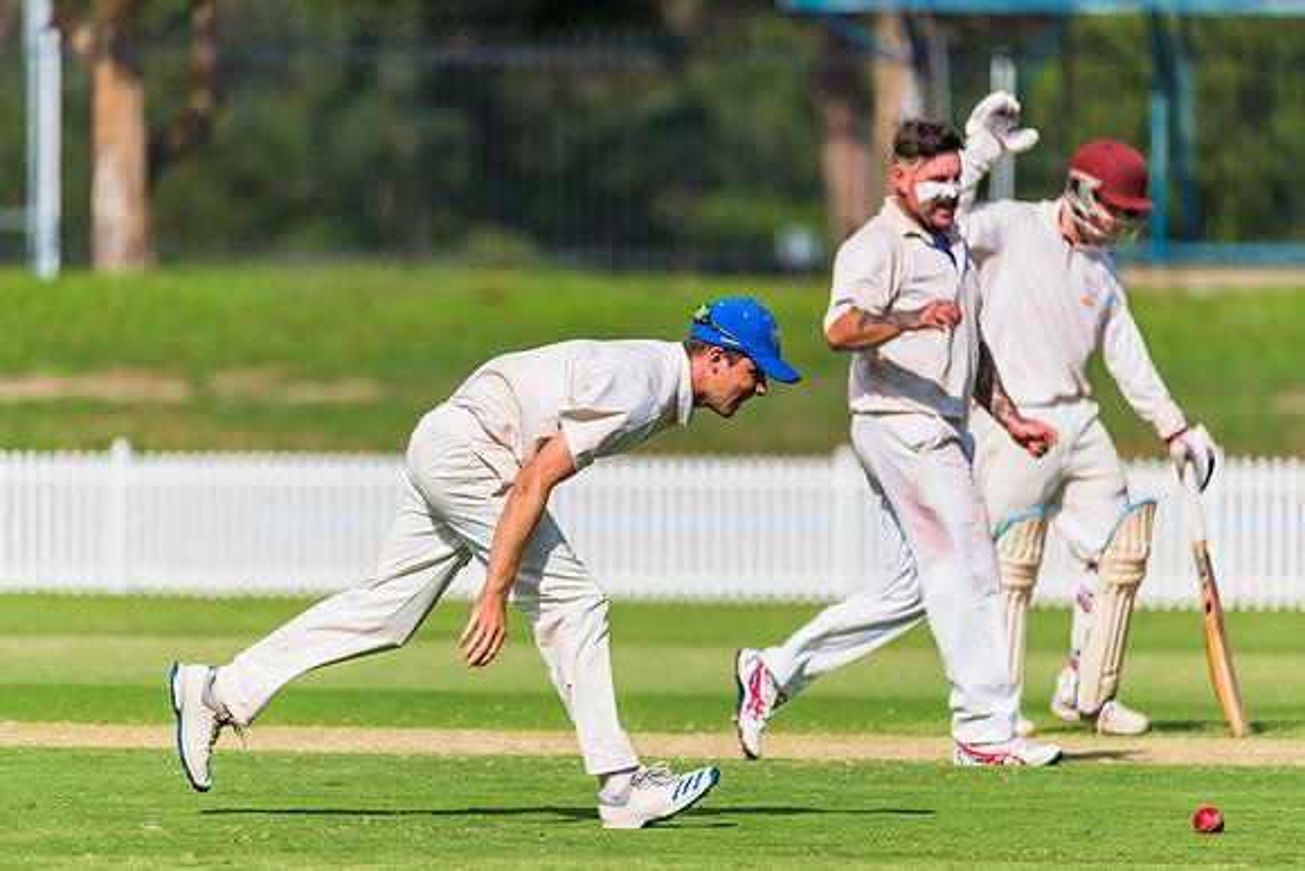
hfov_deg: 4.1
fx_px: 18128
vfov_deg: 2.8
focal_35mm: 500
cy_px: 436
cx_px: 652
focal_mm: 500
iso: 500
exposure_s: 1/4000
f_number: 6.3
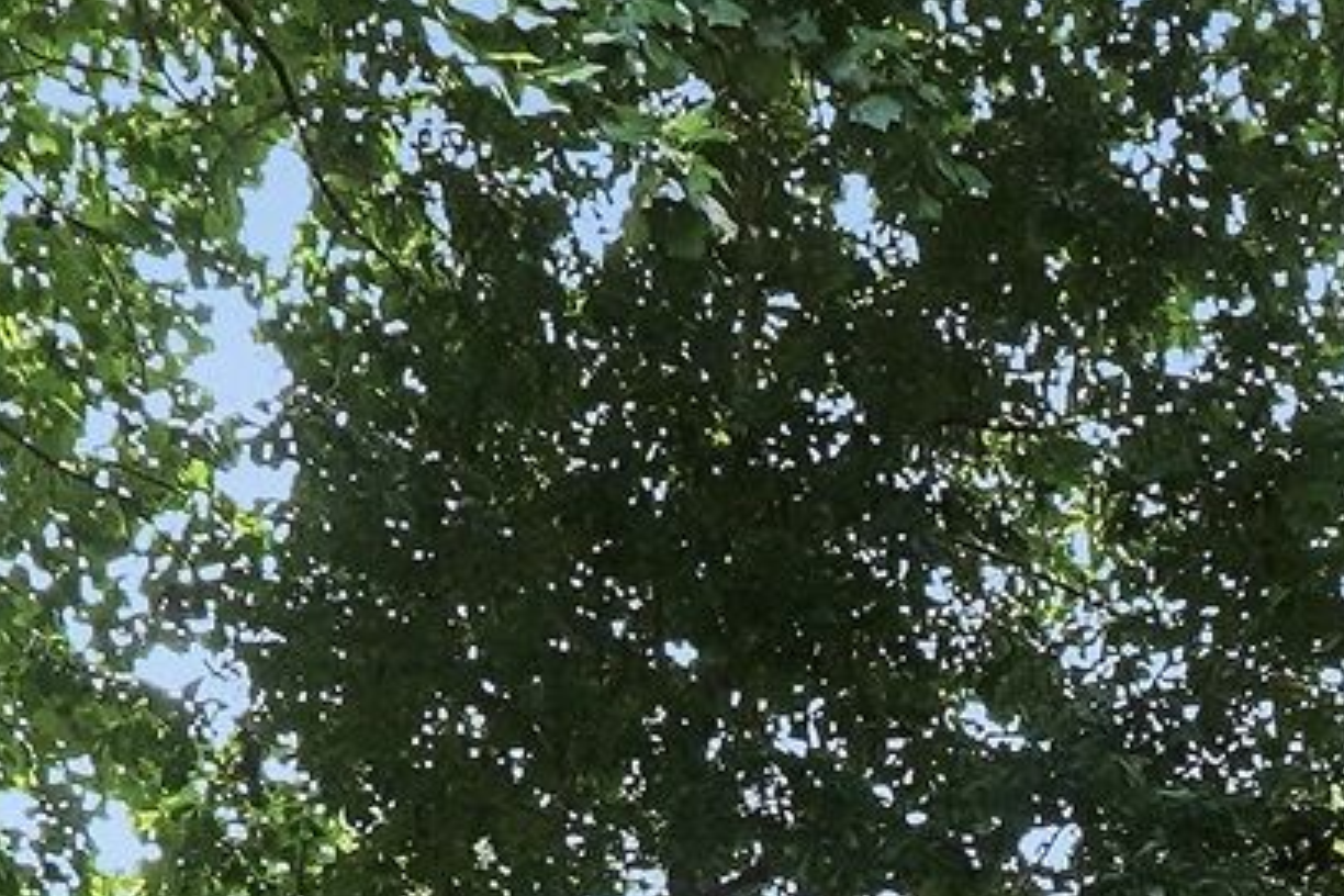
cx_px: 2151
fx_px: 4218
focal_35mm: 113
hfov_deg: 16.2
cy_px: 2767
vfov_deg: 9.3
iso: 100
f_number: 5.6
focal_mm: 10
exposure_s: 1/80
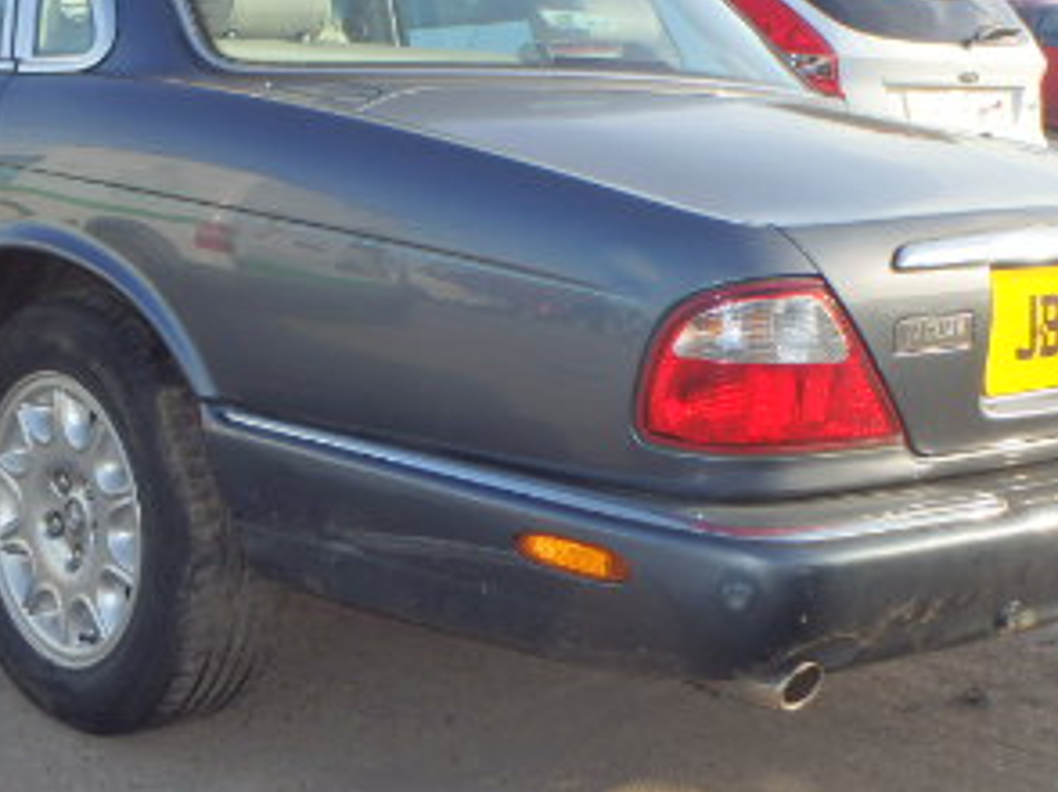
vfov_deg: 24.0
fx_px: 1863
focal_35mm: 61
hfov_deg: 31.6
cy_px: 450
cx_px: 421
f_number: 3.9
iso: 125
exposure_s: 1/400
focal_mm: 5
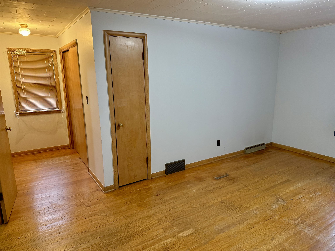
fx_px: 232
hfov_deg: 71.6
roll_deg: +0.4
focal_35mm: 24
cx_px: 168
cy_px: 126
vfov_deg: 56.8
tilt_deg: -11.4
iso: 250
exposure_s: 1/60
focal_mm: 6.76
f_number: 1.78
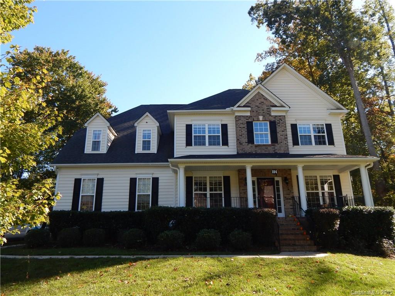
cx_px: 198
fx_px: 285
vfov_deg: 54.9
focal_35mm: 25
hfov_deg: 69.4
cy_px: 148
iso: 125
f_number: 3.1
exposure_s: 1/500
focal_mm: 4.5
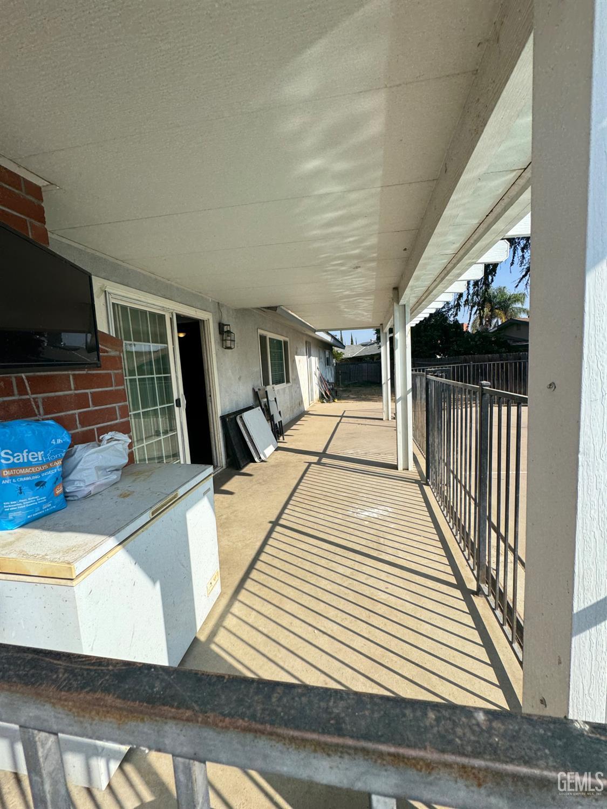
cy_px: 404
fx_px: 327
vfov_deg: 102.1
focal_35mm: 14
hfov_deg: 85.7
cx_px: 304
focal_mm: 2.22
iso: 50
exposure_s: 1/1506
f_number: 2.2
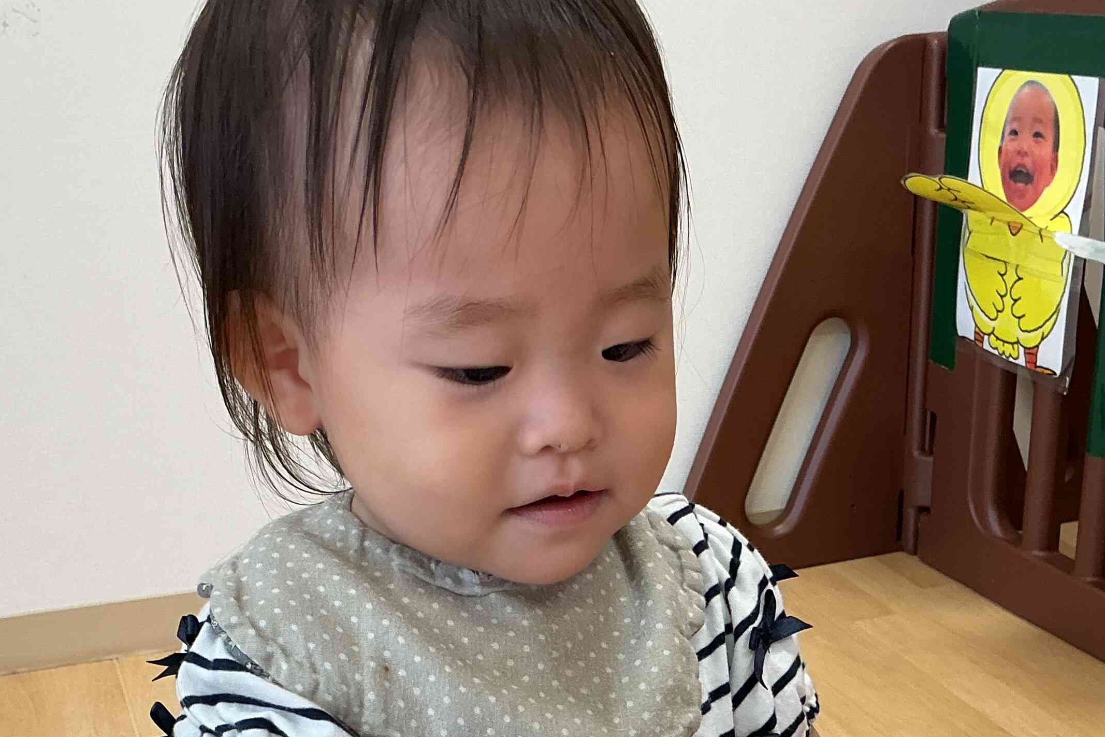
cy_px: 744
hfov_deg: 35.0
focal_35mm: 57
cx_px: 584
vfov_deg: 22.8
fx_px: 1749
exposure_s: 1/100
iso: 64
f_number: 1.8
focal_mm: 3
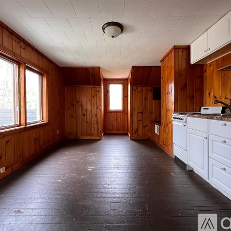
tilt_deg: -1.9
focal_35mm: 16
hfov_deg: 87.4
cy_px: 112
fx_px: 121
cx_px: 115
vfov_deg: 87.4
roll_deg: +0.4
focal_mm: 1.57
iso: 500
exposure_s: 1/60
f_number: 1.8
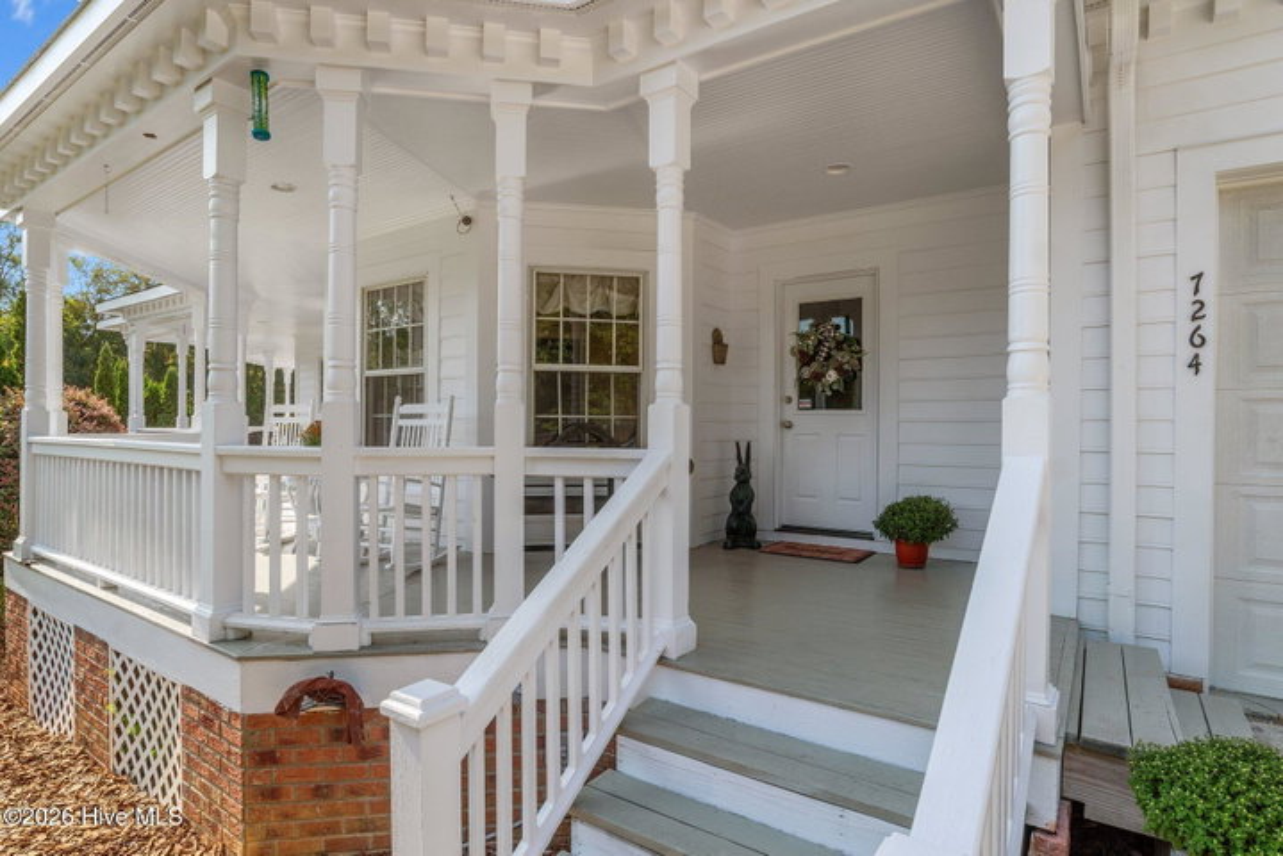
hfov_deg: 86.9
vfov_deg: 64.6
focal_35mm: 19
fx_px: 677
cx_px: 642
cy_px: 428
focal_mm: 19
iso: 250
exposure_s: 1/320
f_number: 8
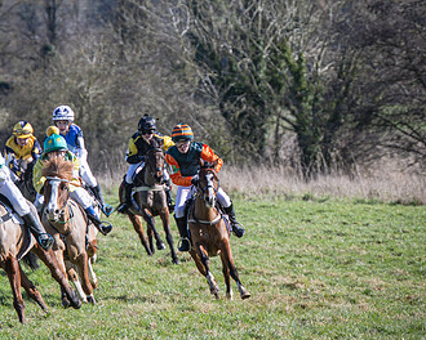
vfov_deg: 3.7
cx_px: 110
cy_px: 146
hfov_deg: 4.6
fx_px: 5258
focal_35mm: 417
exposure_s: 1/1000
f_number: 4
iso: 125
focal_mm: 145
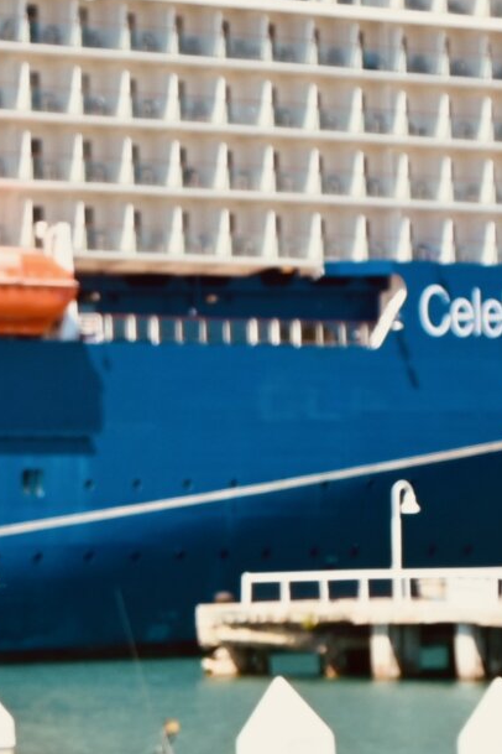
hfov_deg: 9.1
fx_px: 3035
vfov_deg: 14.1
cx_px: -372
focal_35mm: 145
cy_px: 426
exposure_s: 1/320
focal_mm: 23
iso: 100
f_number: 6.3
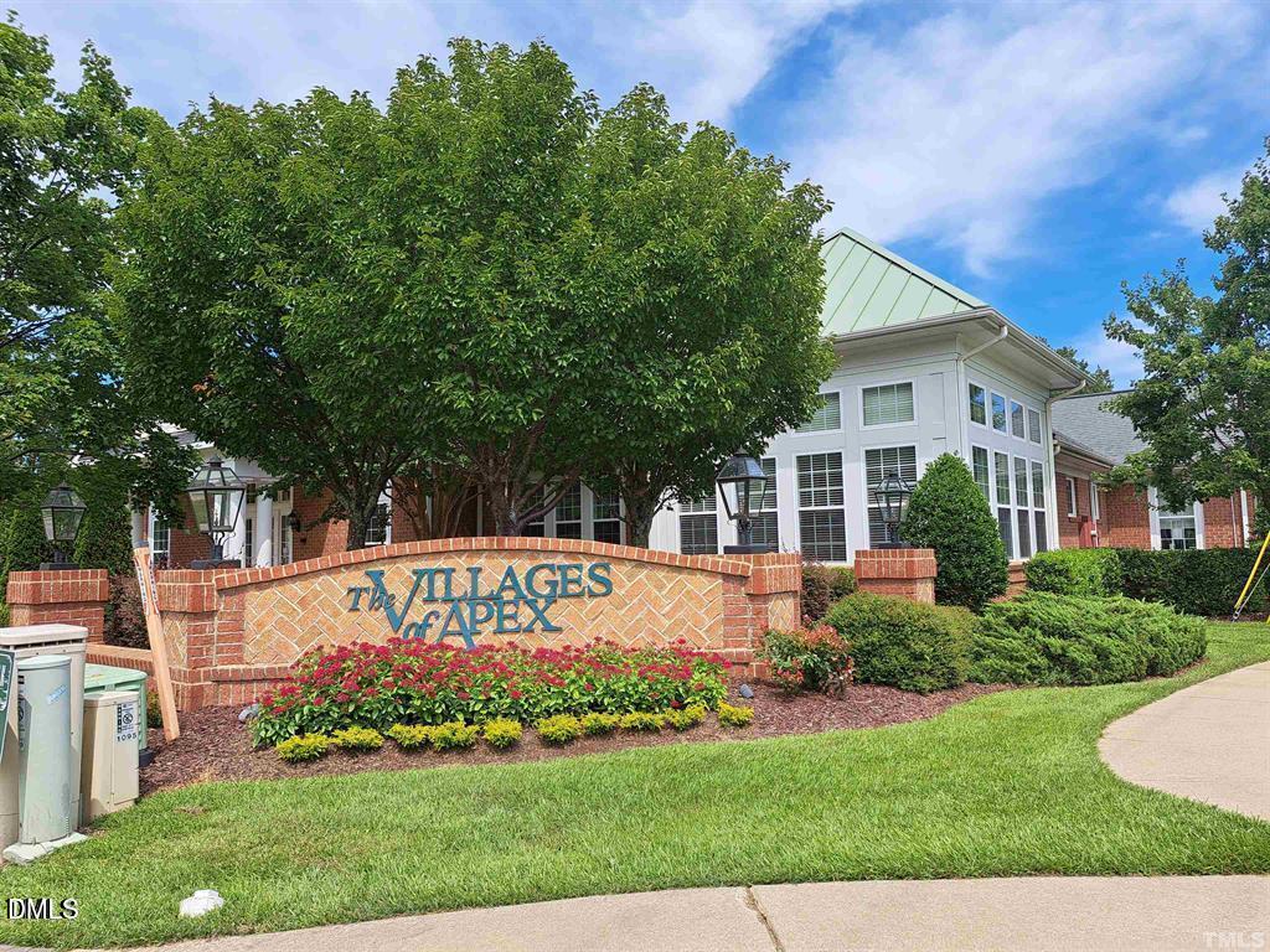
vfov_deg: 56.8
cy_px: 476
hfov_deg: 71.6
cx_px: 635
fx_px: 881
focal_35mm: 24
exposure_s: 1/1020
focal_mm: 5.23
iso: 50
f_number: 1.8
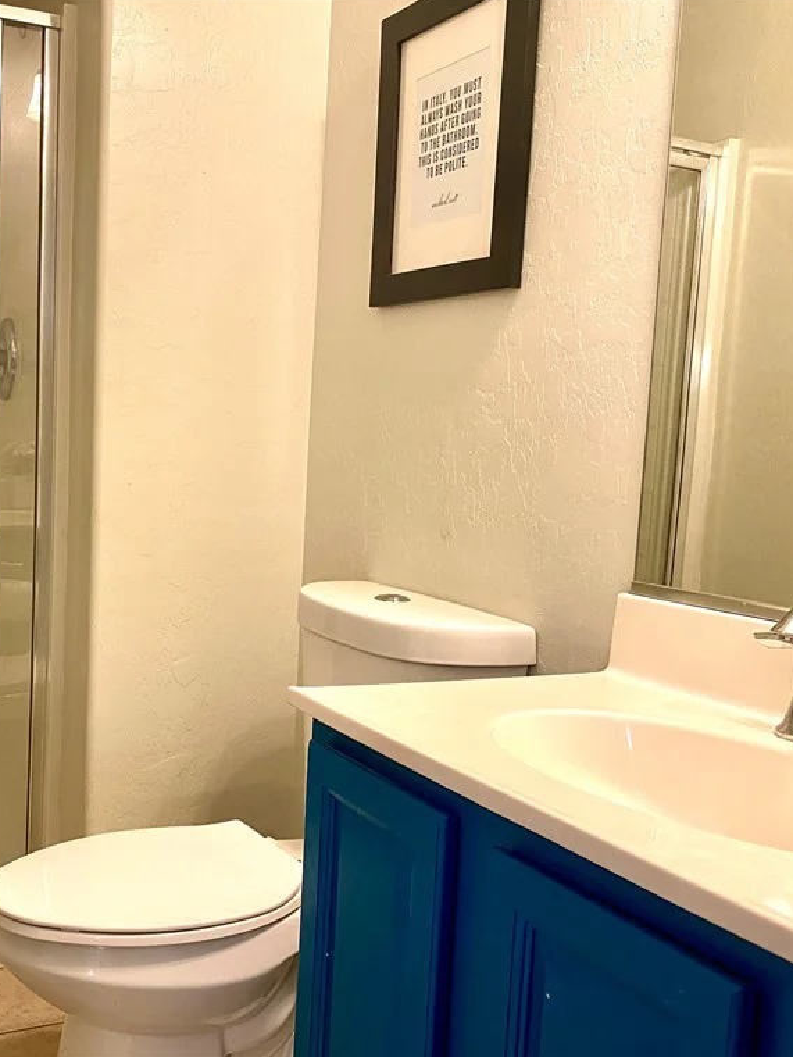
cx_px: 168
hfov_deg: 39.3
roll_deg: -1.1
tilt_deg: -6.4
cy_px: 528
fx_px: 1069
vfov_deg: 52.6
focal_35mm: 35
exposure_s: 1/60
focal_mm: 4.25
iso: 200
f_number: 1.8
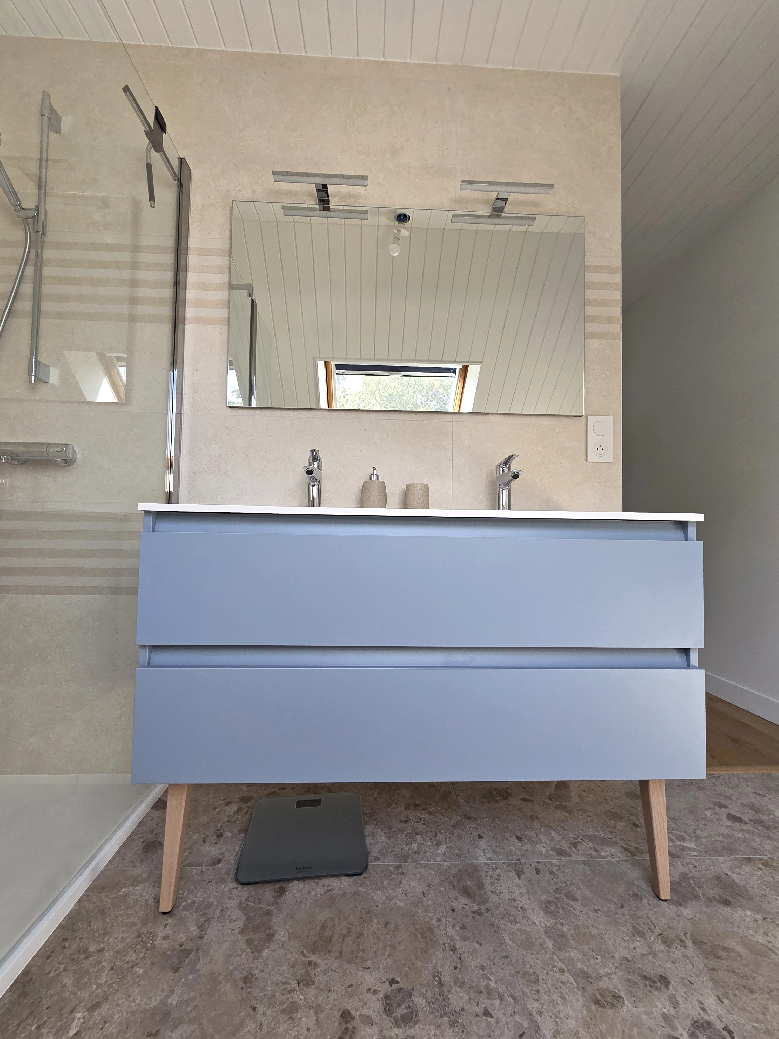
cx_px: 390
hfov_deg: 89.9
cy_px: 520
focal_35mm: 13
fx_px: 390
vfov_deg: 106.2
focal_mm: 2.2
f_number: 2.2
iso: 200
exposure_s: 1/359
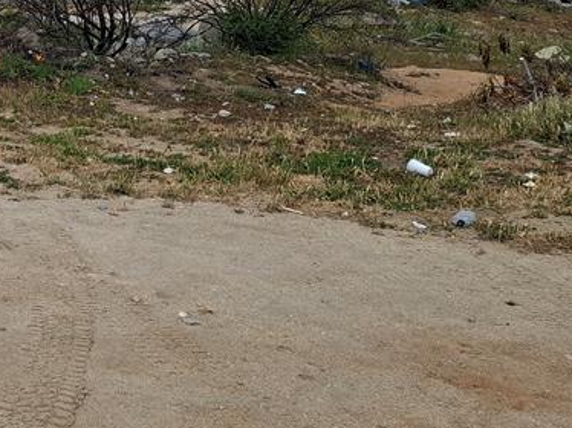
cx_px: -95
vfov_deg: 23.1
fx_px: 1040
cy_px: 119
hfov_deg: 27.5
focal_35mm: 63
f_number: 1.8
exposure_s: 1/1299
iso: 50
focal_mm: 5.54
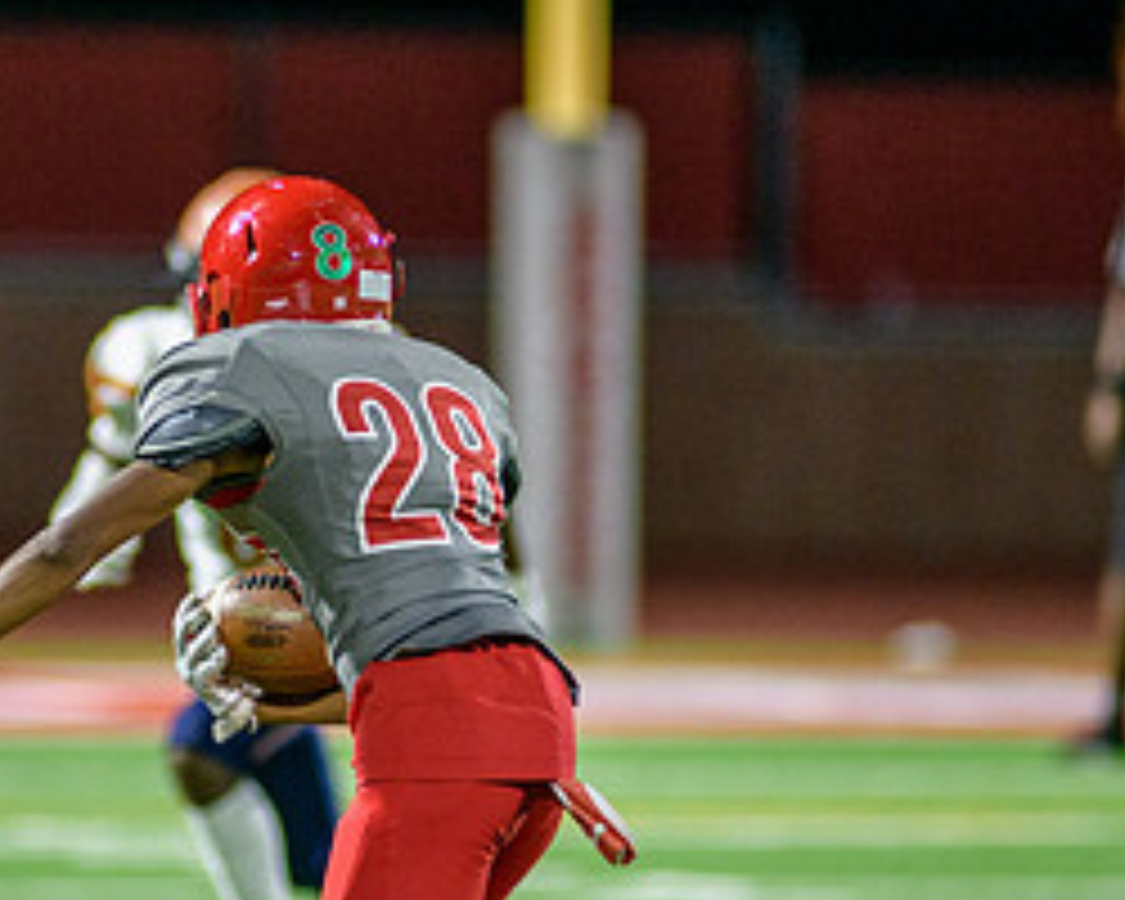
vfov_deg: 2.4
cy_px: 461
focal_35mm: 653
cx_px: 342
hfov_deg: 3.0
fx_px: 21742
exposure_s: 1/500
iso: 2000
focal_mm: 300
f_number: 2.8
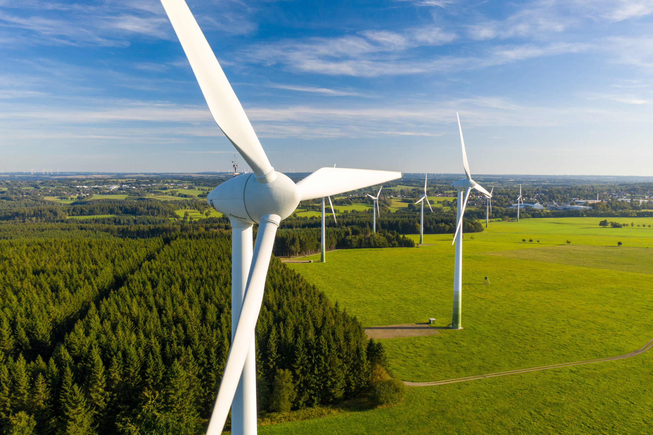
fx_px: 508
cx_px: 326
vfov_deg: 46.4
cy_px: 218
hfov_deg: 65.5
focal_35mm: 28
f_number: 4.5
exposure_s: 1/200
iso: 100
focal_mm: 10.3
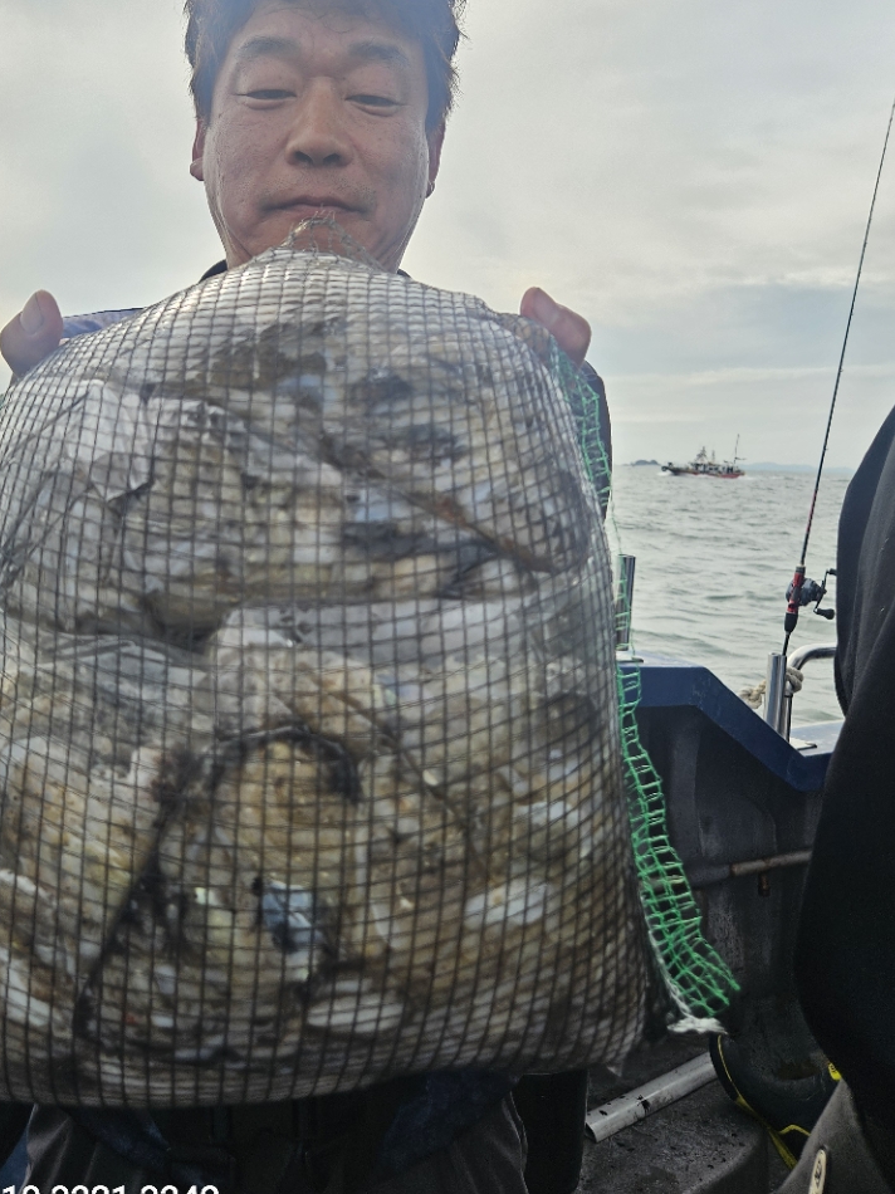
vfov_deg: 58.2
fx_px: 1069
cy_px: 535
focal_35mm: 31
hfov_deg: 44.8
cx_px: 308
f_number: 1.8
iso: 25
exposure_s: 1/929
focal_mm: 5.4
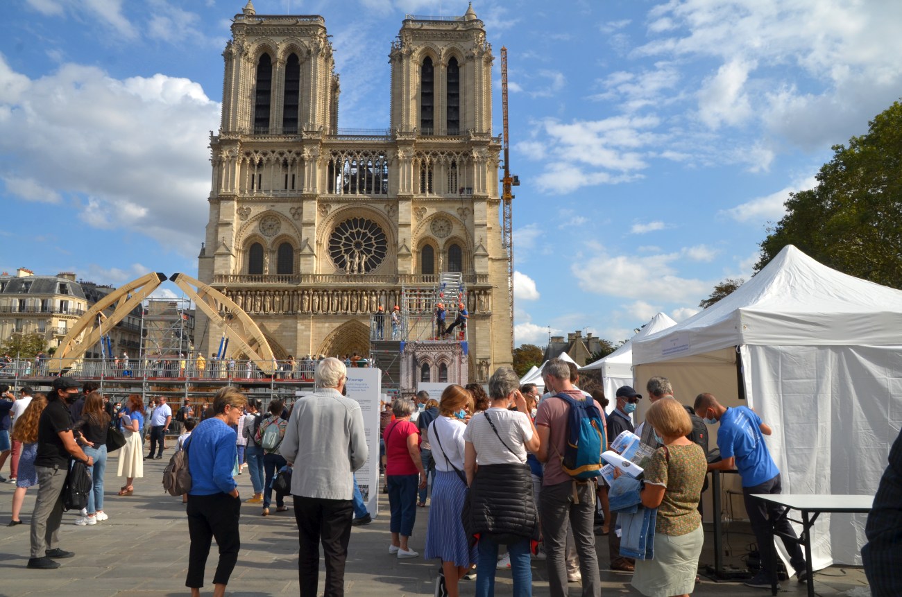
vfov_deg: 47.7
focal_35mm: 27
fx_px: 675
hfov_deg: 67.5
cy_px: 298
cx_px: 451
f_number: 9
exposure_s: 1/320
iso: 200
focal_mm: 18
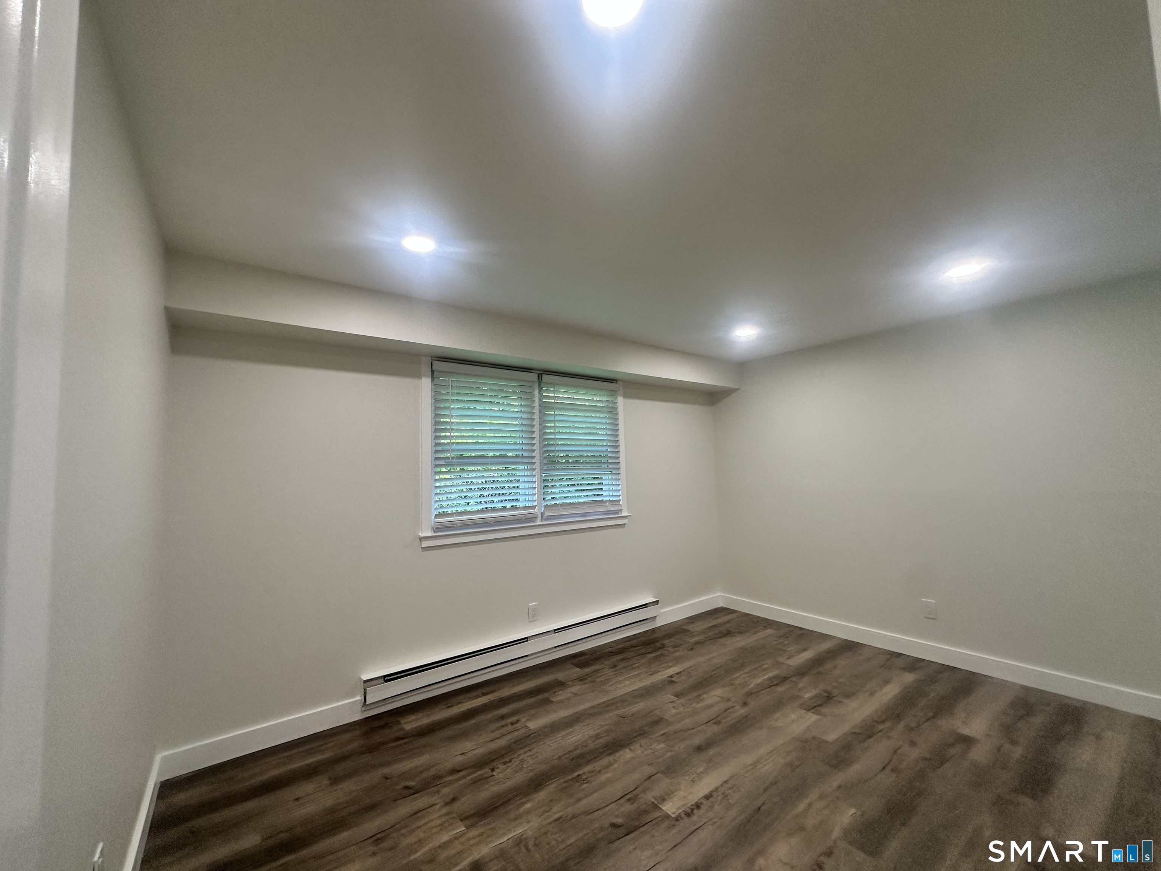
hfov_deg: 102.1
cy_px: 436
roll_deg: +0.9
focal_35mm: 14
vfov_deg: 85.7
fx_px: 470
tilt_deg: +2.9
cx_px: 580
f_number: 2.2
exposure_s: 1/120
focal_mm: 2.22
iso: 160
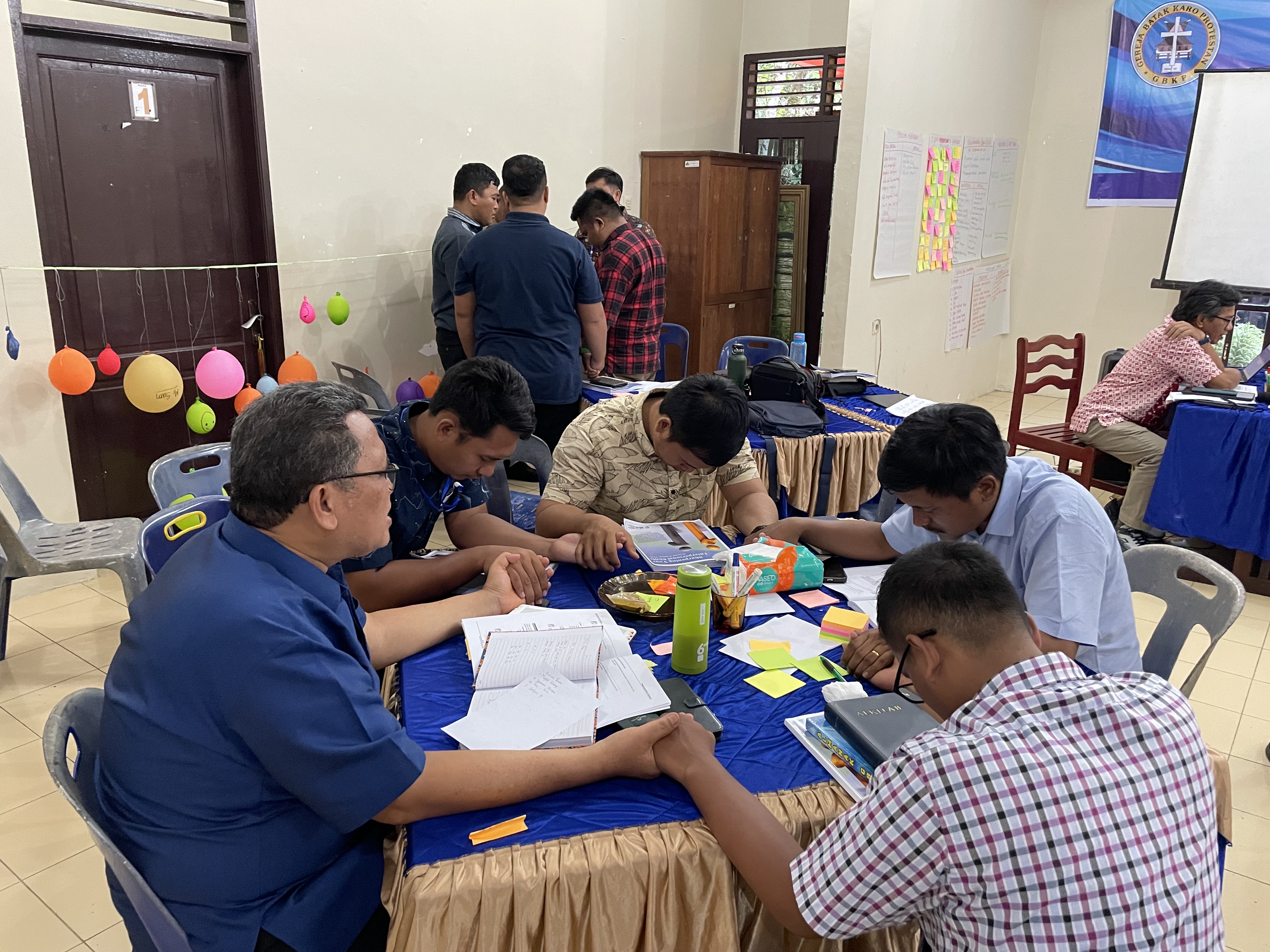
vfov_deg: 53.1
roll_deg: -0.9
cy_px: 476
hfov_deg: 67.3
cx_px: 635
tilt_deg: -16.3
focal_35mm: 26
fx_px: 954
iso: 500
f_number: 1.6
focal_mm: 4.2
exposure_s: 1/50
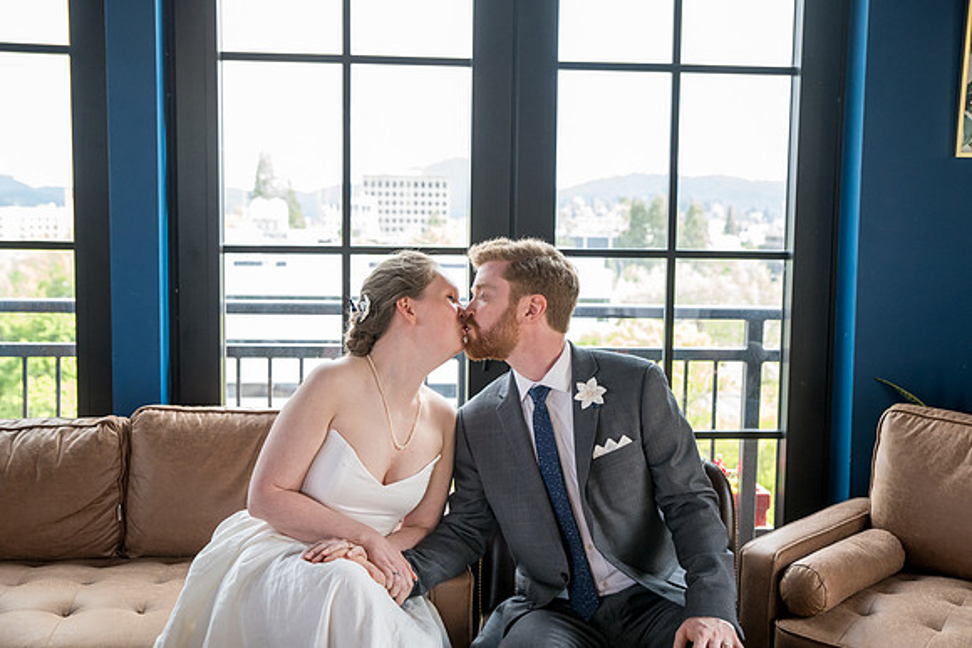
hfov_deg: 46.4
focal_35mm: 42
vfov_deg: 31.9
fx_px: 1134
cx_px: 486
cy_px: 324
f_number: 4
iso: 1600
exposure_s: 1/320
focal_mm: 42
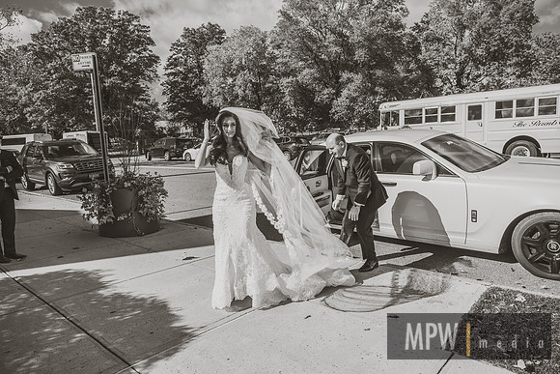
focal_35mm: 24
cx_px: 280
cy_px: 187
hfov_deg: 73.7
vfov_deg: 53.2
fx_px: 373
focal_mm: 16
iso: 200
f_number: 2.8
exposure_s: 1/4000
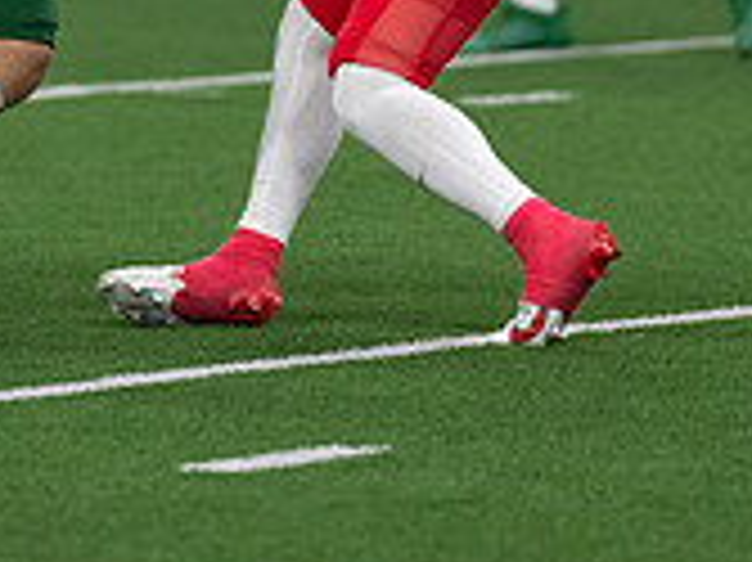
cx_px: -23
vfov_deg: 2.1
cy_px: -310
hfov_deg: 2.8
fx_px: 15543
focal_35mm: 716
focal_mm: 200
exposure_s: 1/1250
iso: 1600
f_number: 2.8
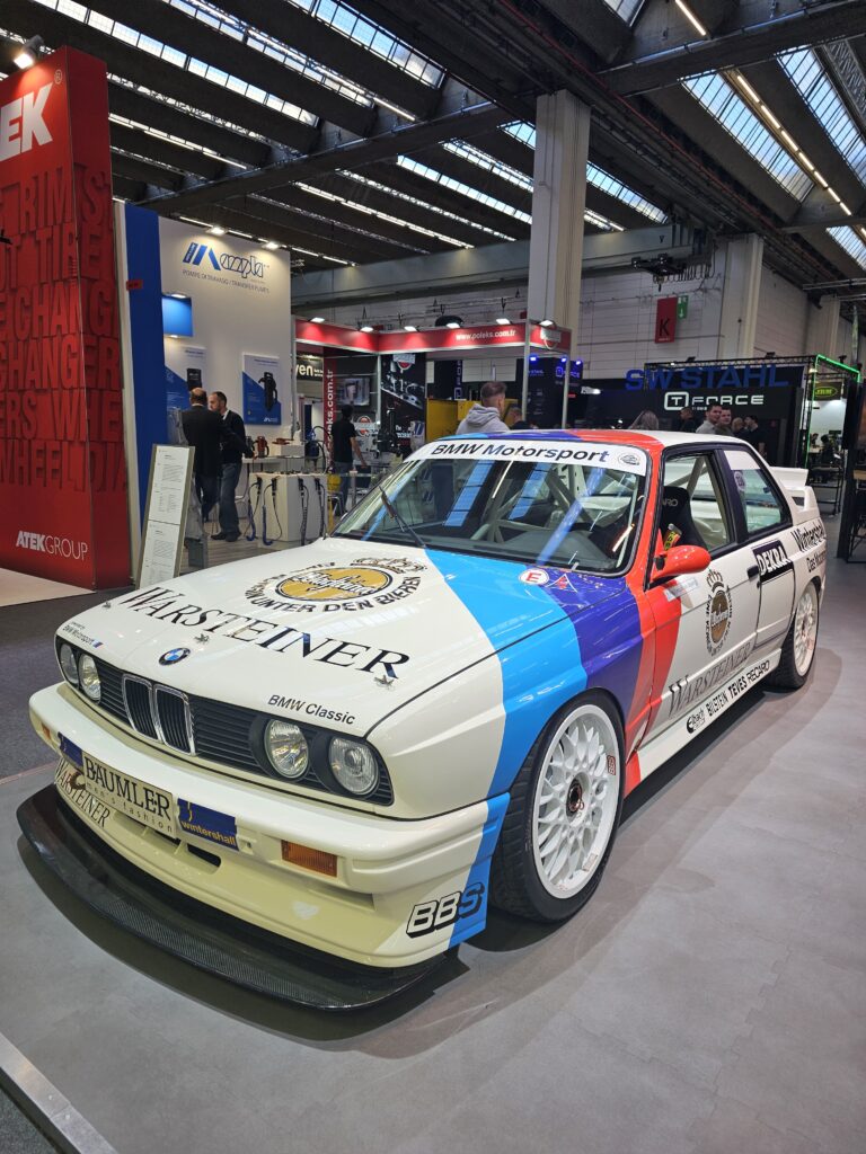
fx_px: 767
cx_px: 433
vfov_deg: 73.9
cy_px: 577
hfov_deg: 58.9
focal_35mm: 23
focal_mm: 6.3
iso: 12
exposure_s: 1/100
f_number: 1.7
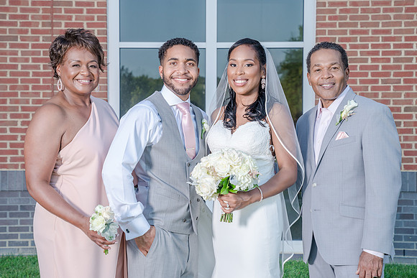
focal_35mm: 76
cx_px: 195
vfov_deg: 18.0
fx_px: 878
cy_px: 130
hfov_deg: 26.7
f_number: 5.6
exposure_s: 1/200
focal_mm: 70
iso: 200
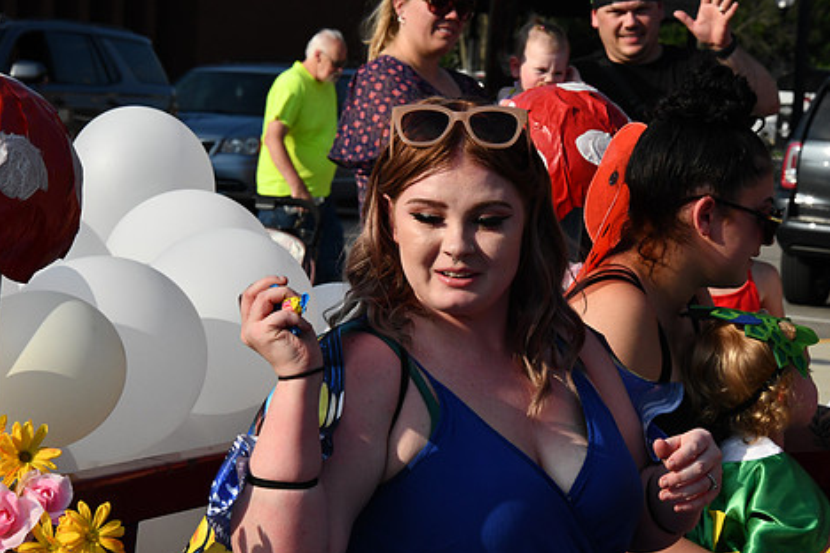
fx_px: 3573
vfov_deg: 8.9
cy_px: 297
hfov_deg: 13.2
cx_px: 491
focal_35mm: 155
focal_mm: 125
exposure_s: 1/1000
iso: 1600
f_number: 20
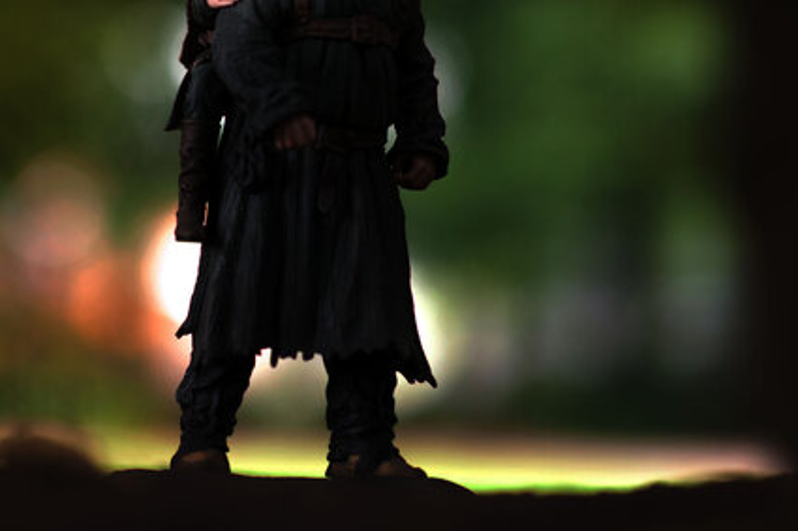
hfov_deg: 12.8
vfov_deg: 8.5
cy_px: 79
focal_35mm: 160
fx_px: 3545
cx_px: 223
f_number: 2.2
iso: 640
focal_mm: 85
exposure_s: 1/125
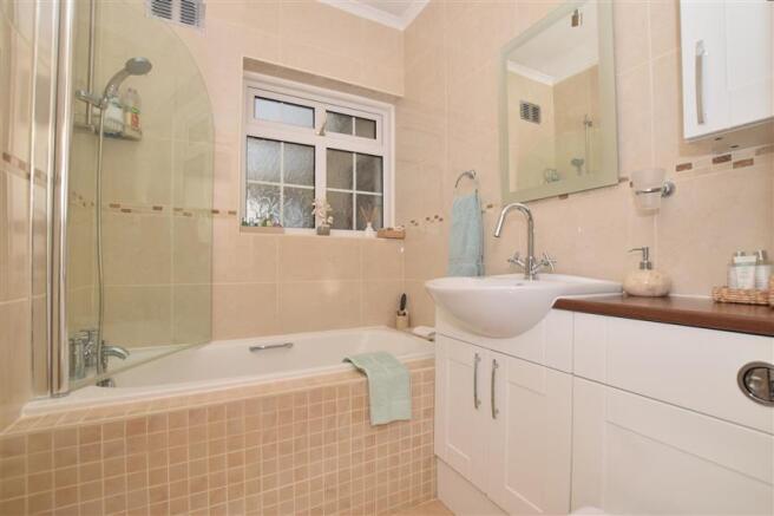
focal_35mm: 15
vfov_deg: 77.3
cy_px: 258
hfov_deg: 100.4
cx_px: 387
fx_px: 322
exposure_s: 1/60
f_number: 7.1
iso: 400
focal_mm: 10
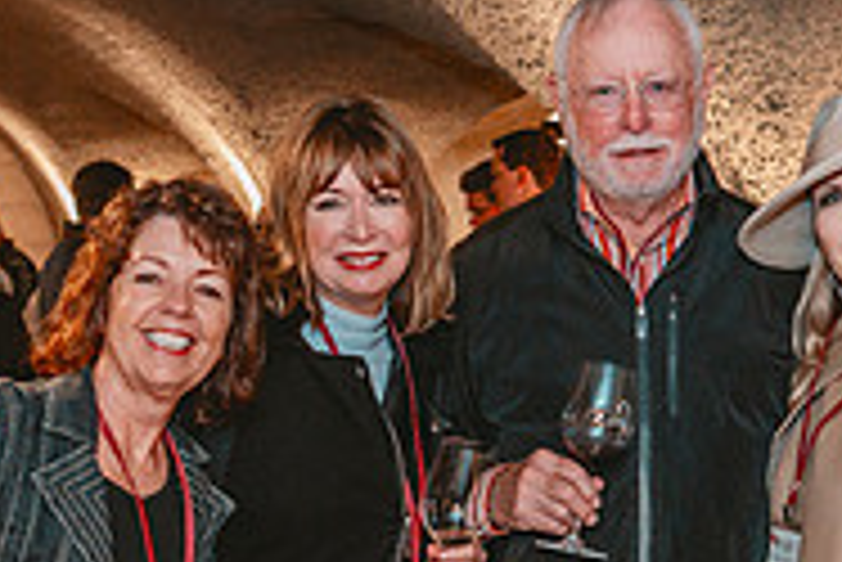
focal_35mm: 99
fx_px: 2317
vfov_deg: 13.8
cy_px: 396
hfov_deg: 20.4
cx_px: 635
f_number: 3.5
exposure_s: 1/60
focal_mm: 32
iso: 3200
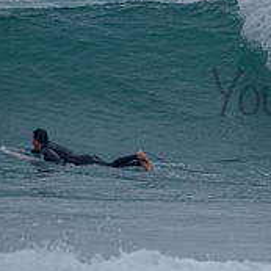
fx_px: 15500
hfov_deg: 1.0
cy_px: 79
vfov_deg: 1.0
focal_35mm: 1750
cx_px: 374
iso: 560
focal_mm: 500
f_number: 5.6
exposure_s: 1/2000
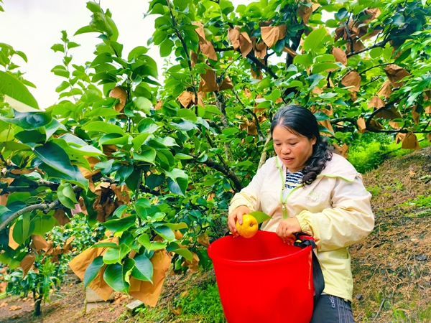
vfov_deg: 58.9
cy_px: 162
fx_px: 286
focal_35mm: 23
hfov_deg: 73.9
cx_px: 216
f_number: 1.57
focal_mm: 6.54
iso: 184
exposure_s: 1/1290
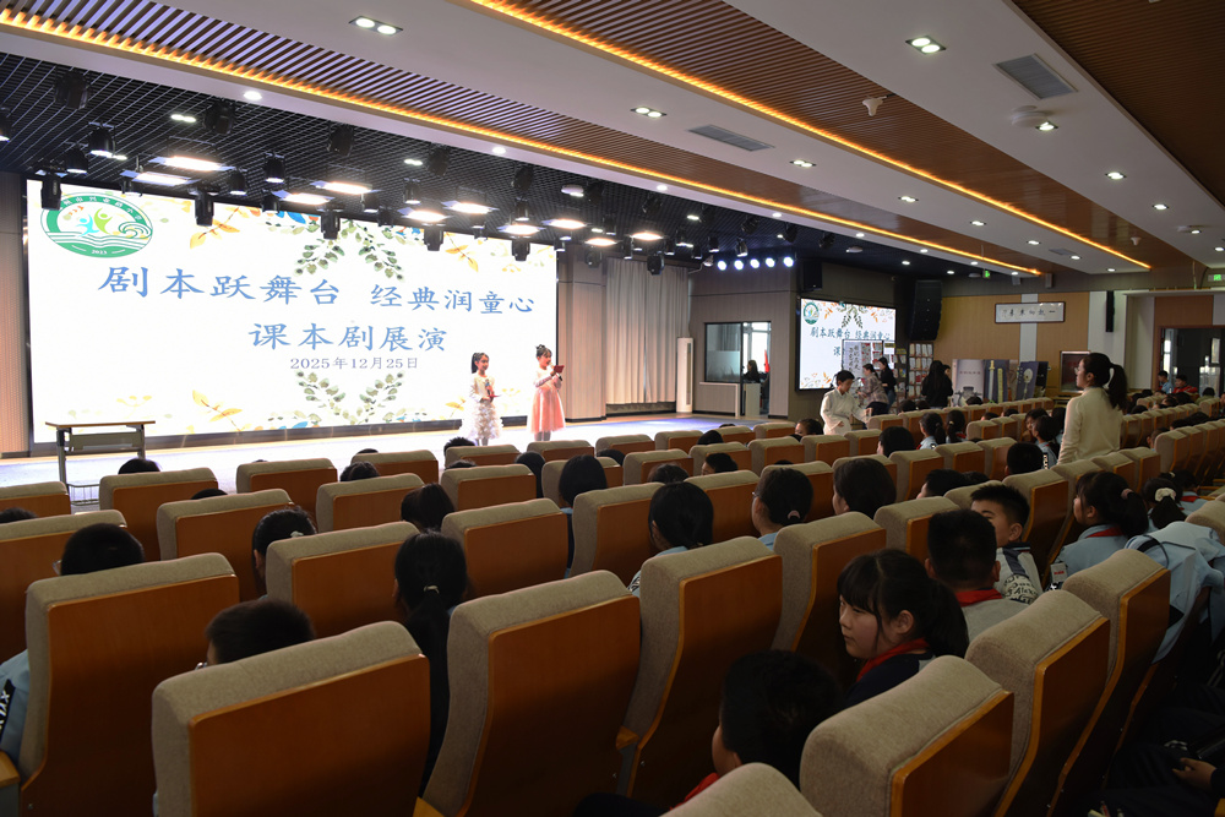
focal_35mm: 24
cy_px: 408
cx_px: 612
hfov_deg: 73.7
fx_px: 817
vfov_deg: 53.1
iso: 800
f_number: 7.1
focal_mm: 24
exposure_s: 1/40
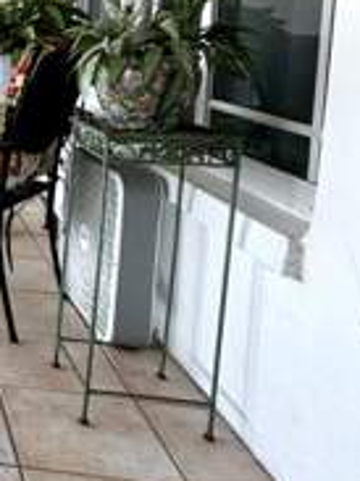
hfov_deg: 21.6
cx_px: -255
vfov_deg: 37.5
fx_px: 680
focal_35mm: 49
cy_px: 95
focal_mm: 2.22
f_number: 2.2
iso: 64
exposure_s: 1/158
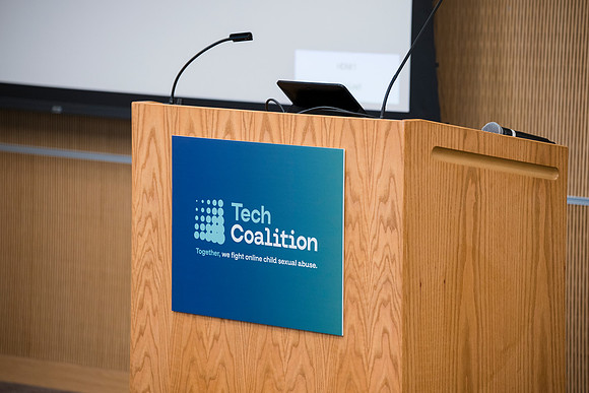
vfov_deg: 9.9
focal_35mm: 139
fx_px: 2275
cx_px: 294
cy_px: 196
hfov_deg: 14.8
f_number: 3.5
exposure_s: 1/200
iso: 900
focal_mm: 139
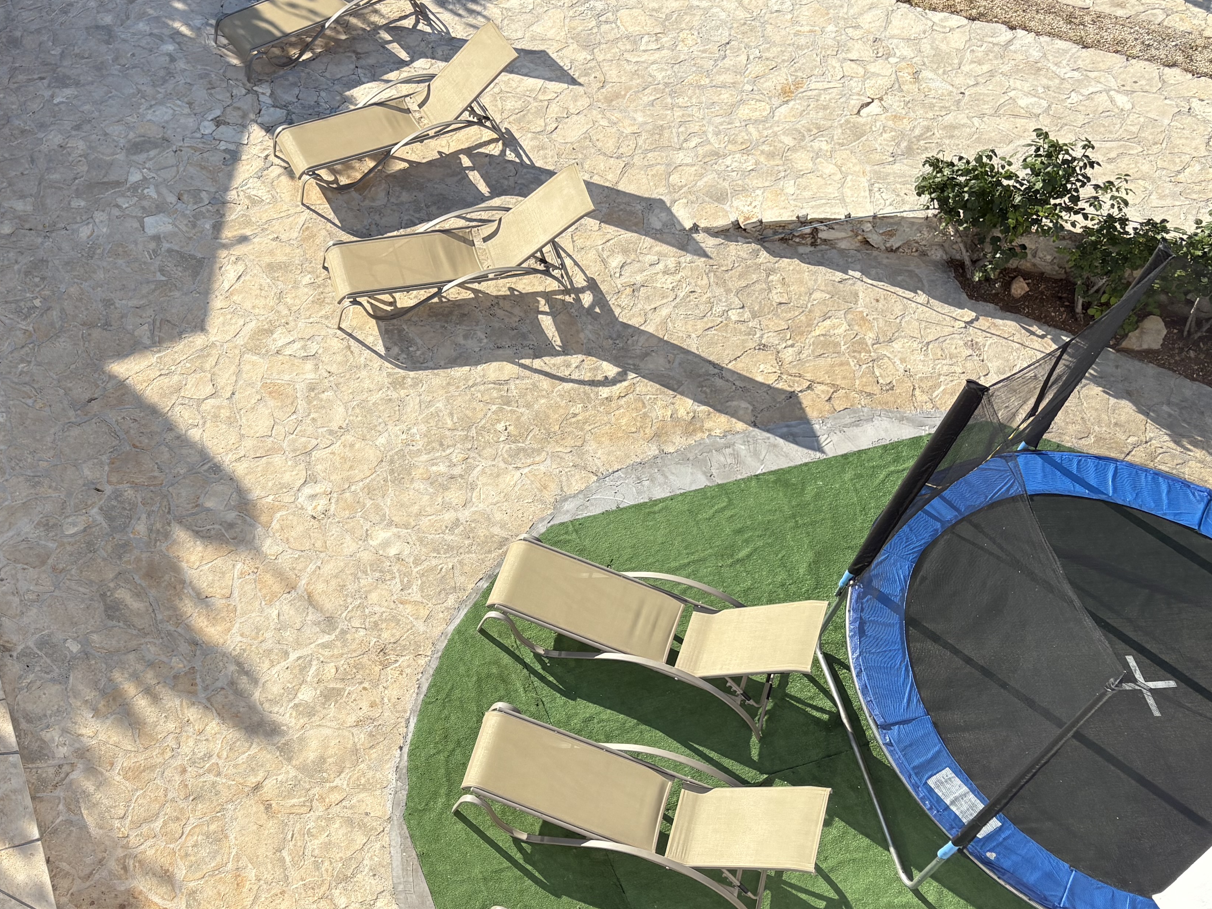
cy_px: 313
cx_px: 204
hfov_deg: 40.0
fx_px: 1576
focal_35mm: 45
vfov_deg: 32.0
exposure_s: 1/2283
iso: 50
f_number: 1.6
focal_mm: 5.96
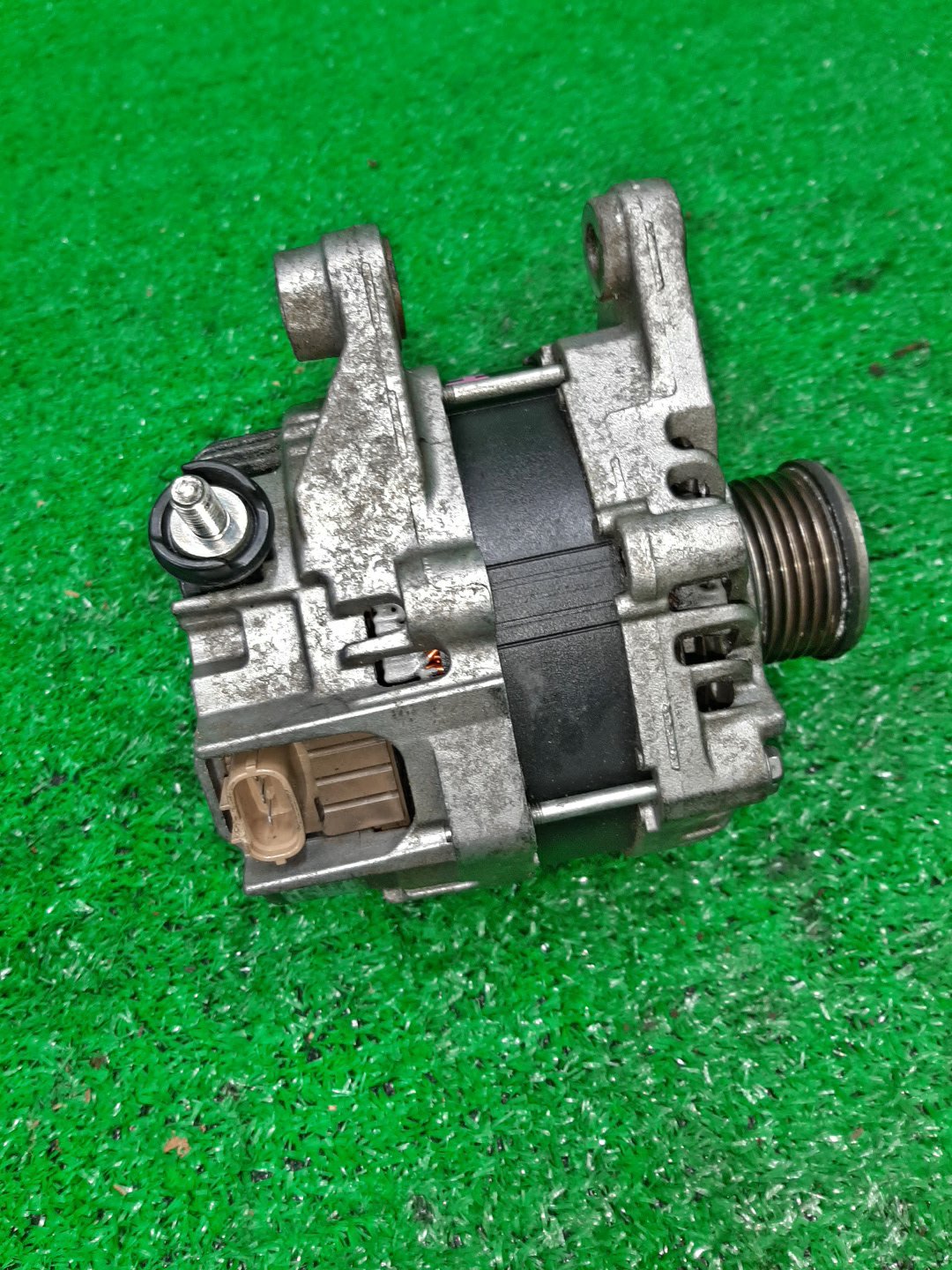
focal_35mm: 26
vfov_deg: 67.3
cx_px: 476
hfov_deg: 53.1
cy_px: 635
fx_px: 953
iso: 87
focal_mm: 3.93
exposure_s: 1/50
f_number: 1.7
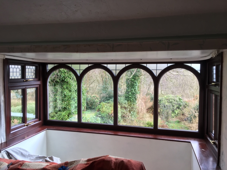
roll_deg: -0.5
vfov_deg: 48.2
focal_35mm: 29
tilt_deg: -1.4
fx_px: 190
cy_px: 85
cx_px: 114
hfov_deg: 61.7
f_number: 2.2
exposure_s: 1/100
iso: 40
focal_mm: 4.15
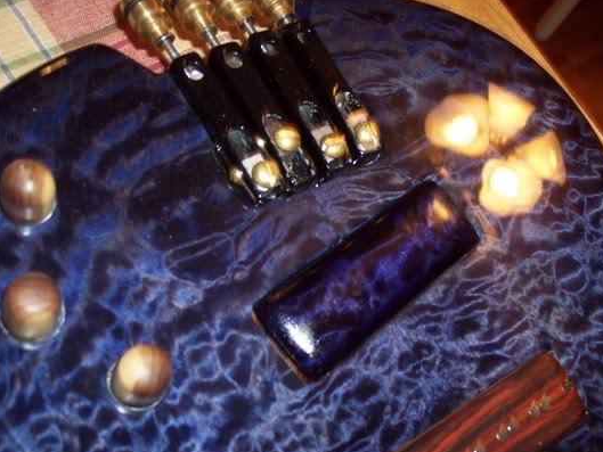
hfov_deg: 41.0
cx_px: 361
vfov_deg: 31.5
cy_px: 269
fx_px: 801
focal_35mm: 46
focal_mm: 8
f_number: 2.8
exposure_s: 1/30
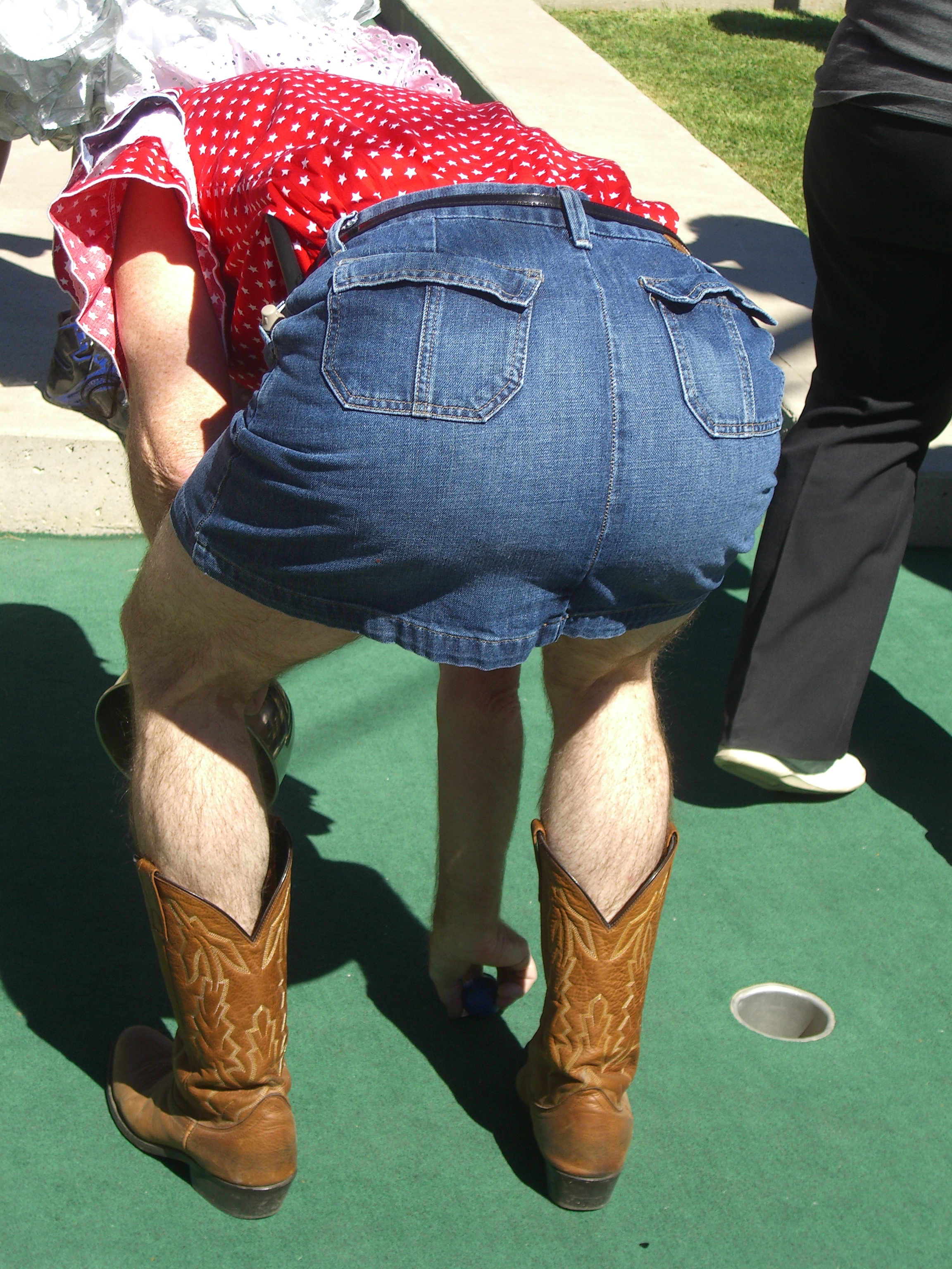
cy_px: 634
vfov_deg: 28.6
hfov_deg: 21.6
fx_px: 2493
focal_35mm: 68
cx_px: 476
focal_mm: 14.2
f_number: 4
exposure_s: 1/640
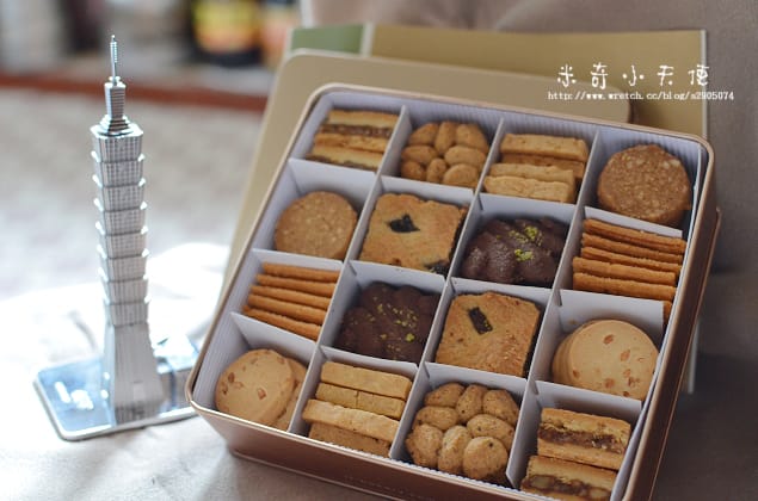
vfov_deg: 25.6
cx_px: 379
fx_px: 1103
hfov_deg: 37.9
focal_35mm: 52
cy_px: 250
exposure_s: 1/30
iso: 1250
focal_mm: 35
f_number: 3.2
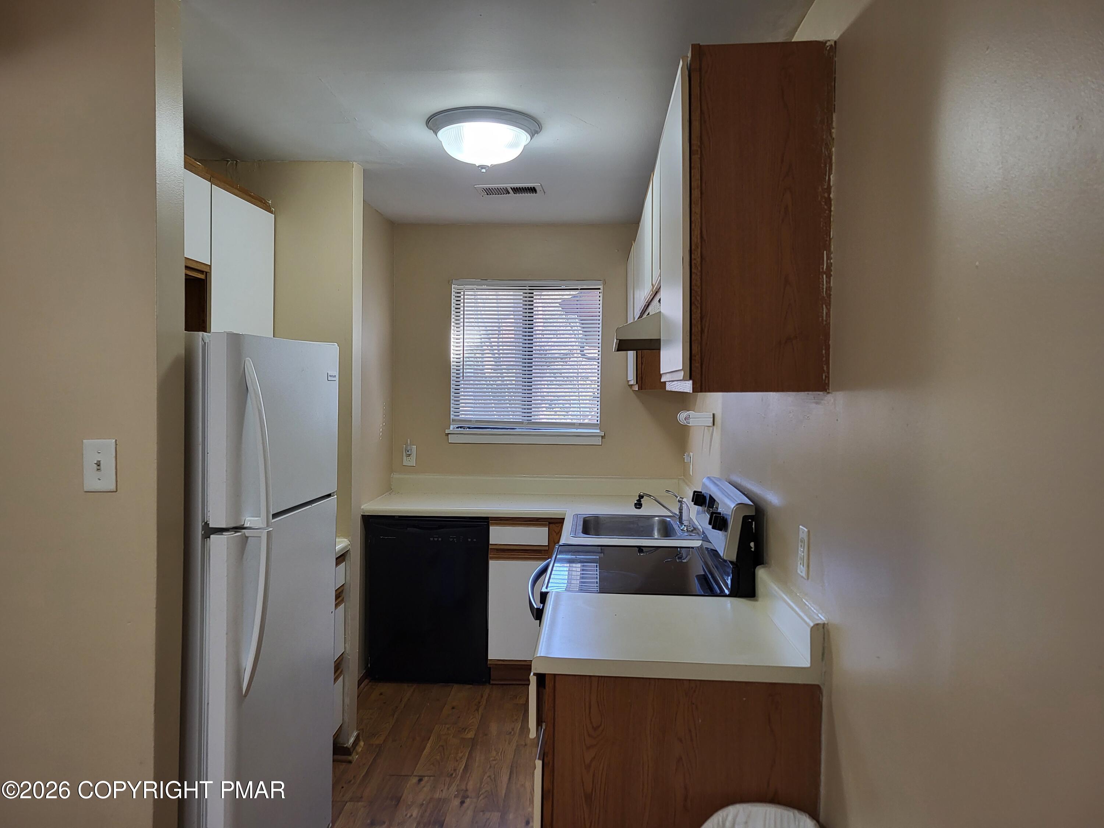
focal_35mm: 26
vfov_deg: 53.1
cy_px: 414
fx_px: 829
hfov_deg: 67.3
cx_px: 552
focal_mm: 5.4
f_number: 1.8
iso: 125
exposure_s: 1/120
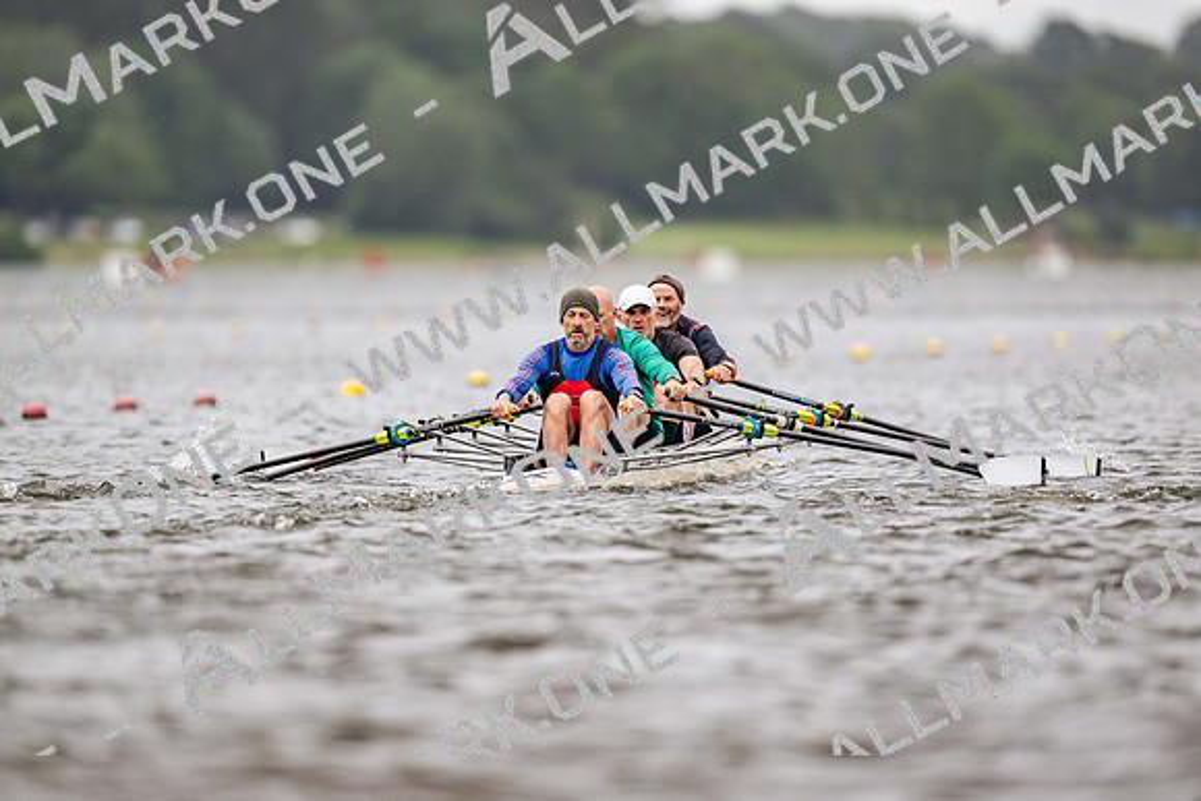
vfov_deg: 2.3
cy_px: 400
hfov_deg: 3.4
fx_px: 20020
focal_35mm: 600
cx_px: 600
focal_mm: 600
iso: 400
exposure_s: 1/2500
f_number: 4
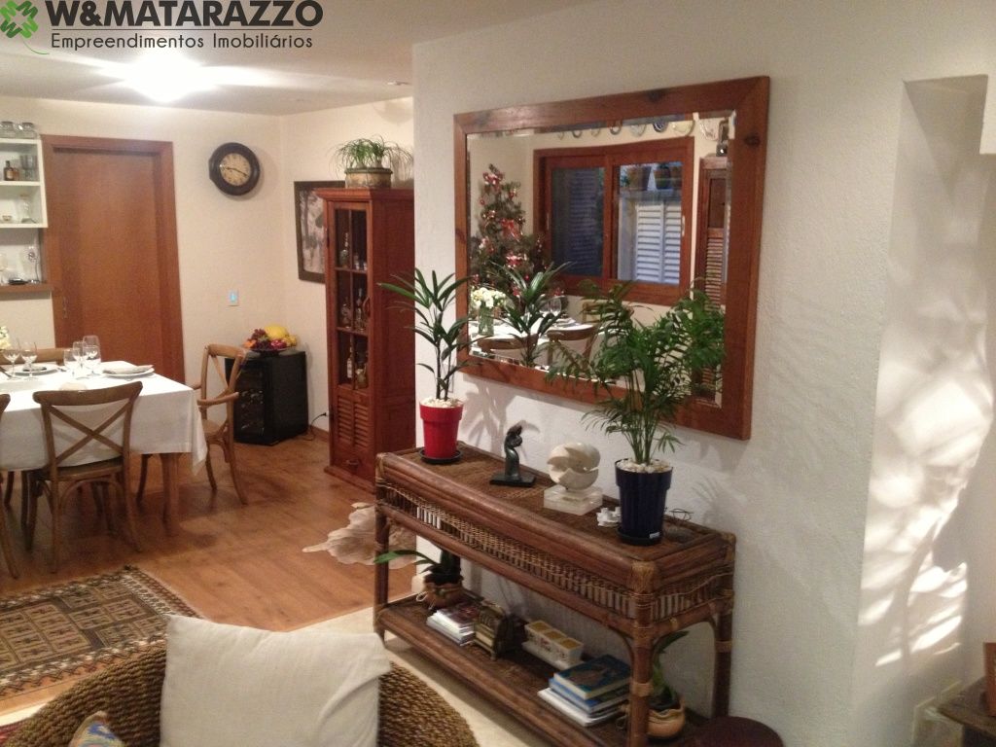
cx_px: 498
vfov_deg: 40.7
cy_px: 374
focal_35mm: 35
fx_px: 1007
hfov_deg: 52.6
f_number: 2.4
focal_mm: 4.28
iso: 400
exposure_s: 1/15
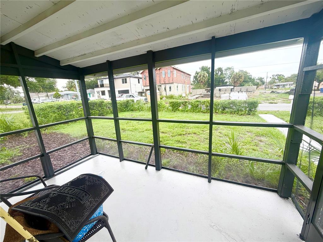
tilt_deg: -11.1
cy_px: 121
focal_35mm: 14
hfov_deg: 102.1
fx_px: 131
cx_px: 162
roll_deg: +3.0
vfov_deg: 85.7
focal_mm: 2.22
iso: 40
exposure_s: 1/197
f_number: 2.2
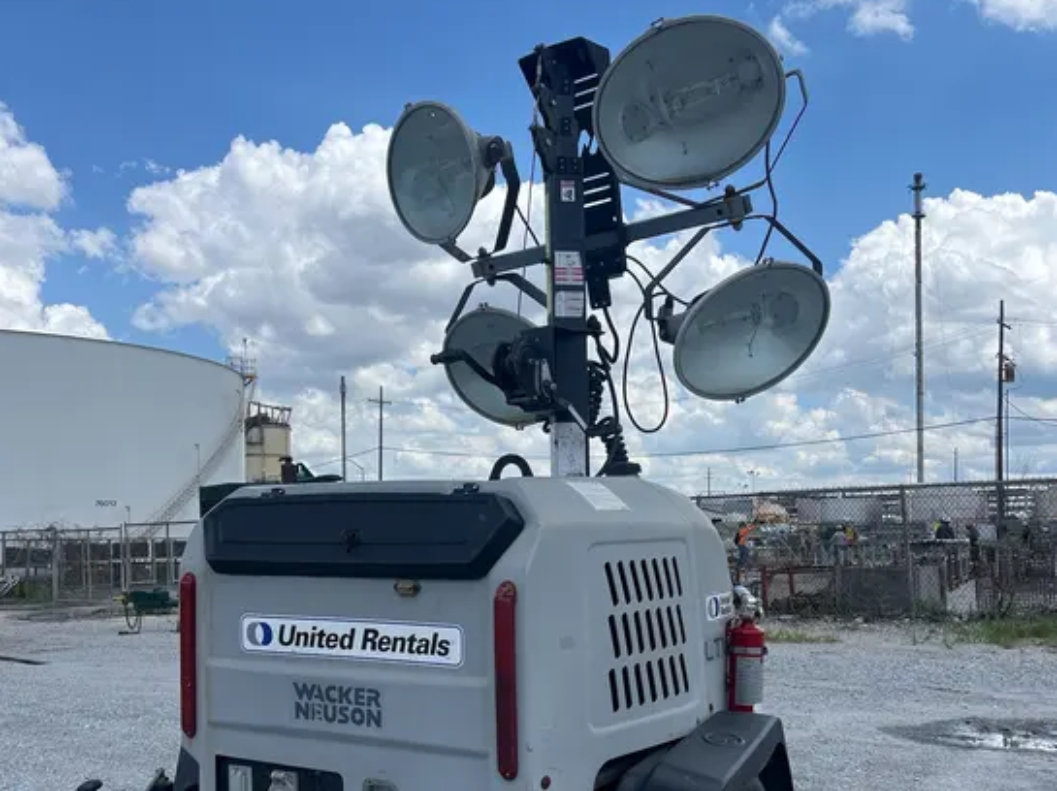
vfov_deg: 40.0
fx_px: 1068
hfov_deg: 52.7
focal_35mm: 35
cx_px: 531
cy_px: 542
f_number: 1.6
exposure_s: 1/3876
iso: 50
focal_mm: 5.1
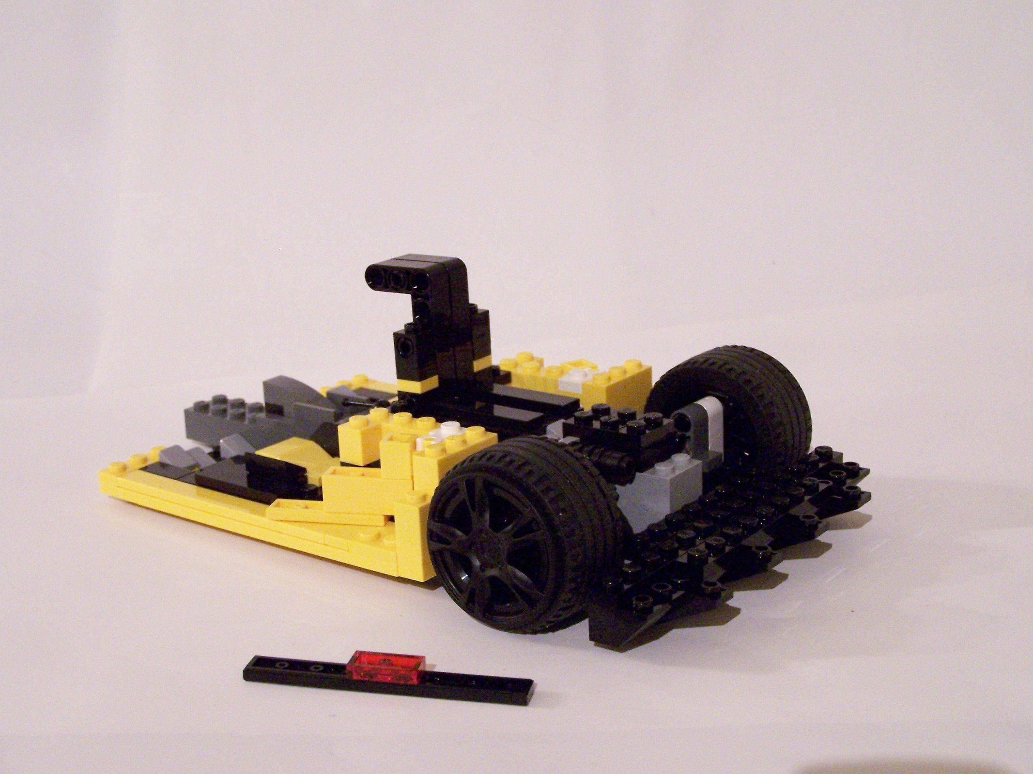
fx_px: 1761
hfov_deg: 32.7
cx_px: 516
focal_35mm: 59
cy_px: 387
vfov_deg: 24.8
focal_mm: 9.8
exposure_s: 1/8
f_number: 3.1
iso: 400
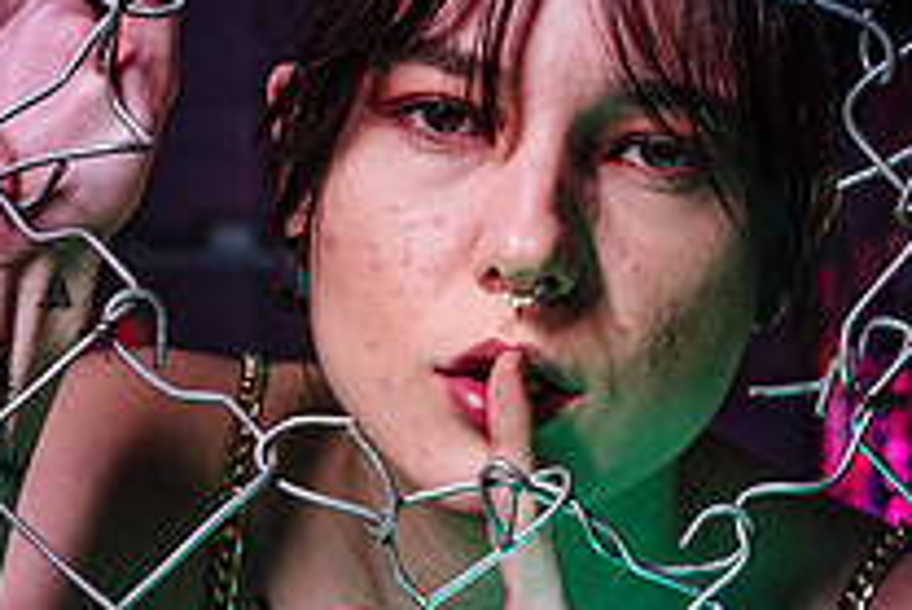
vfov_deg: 13.2
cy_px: 414
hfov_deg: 19.6
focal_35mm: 104
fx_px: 2636
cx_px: 547
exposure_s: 1/100
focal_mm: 34
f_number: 4
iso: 250
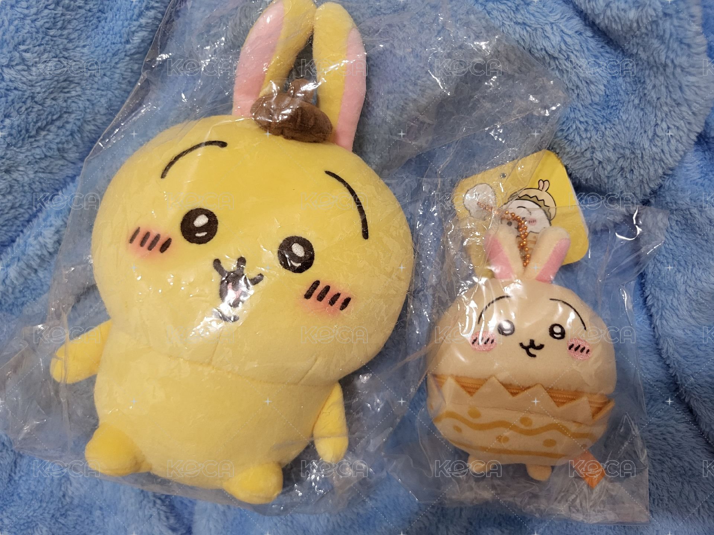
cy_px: 268
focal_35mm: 26
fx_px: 536
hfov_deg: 67.3
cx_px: 357
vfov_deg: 53.1
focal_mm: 5.4
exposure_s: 1/40
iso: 320
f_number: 1.8
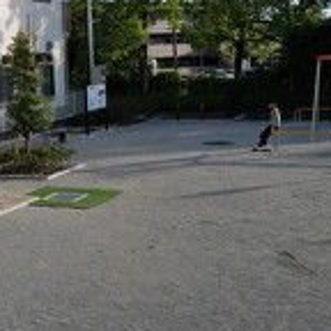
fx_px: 714
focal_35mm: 66
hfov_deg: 24.8
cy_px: 79
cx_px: -5
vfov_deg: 25.8
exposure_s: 1/400
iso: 100
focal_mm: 28
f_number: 5
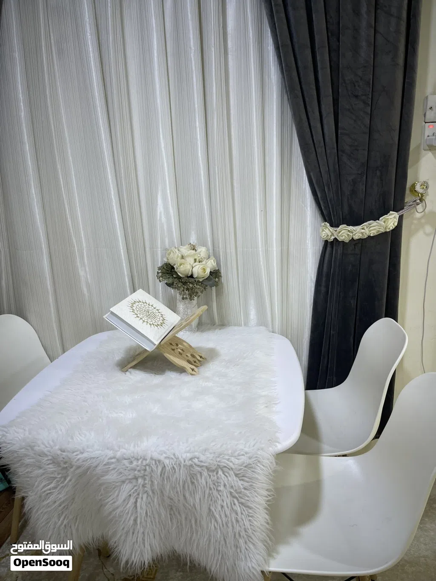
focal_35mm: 26
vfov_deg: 67.3
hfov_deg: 53.1
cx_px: 218
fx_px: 437
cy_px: 290
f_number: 1.6
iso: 160
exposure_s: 1/50
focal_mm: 5.1
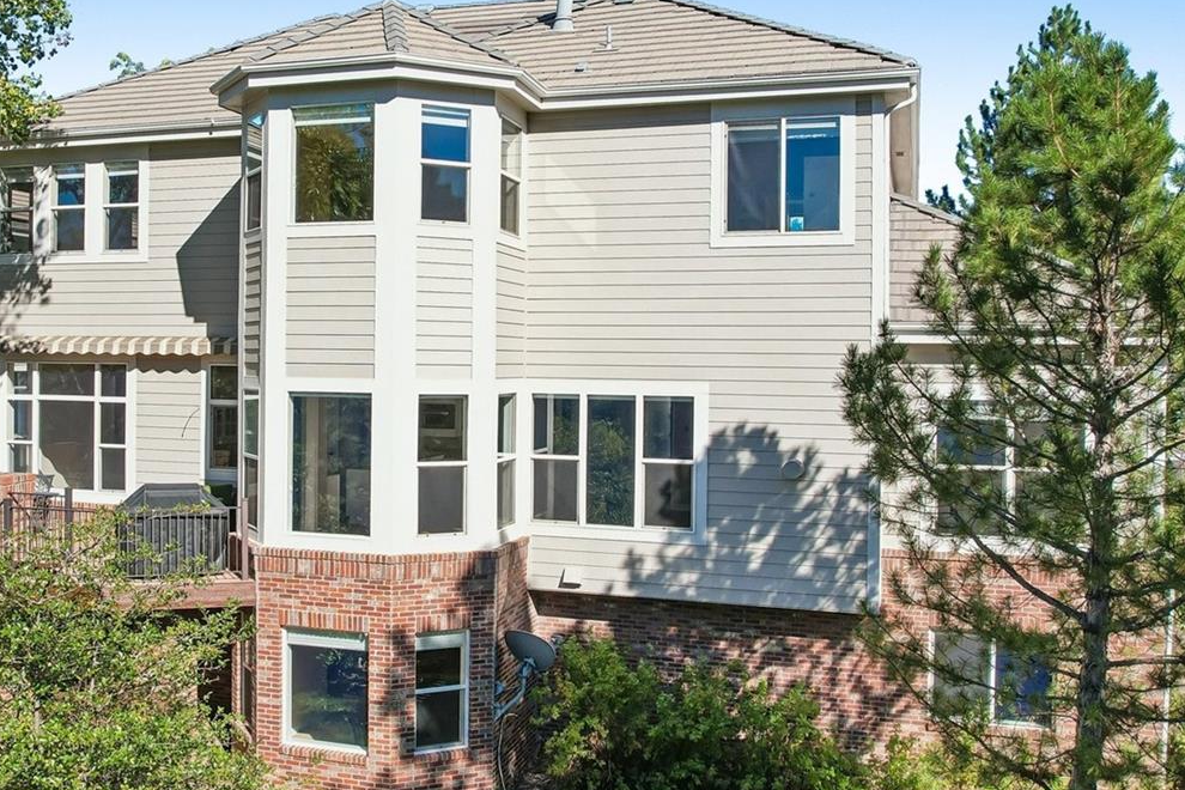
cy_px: 354
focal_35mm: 36
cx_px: 472
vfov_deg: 36.8
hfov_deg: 52.8
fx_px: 1185
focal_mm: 8.4
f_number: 2.8
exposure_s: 1/1600
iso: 110
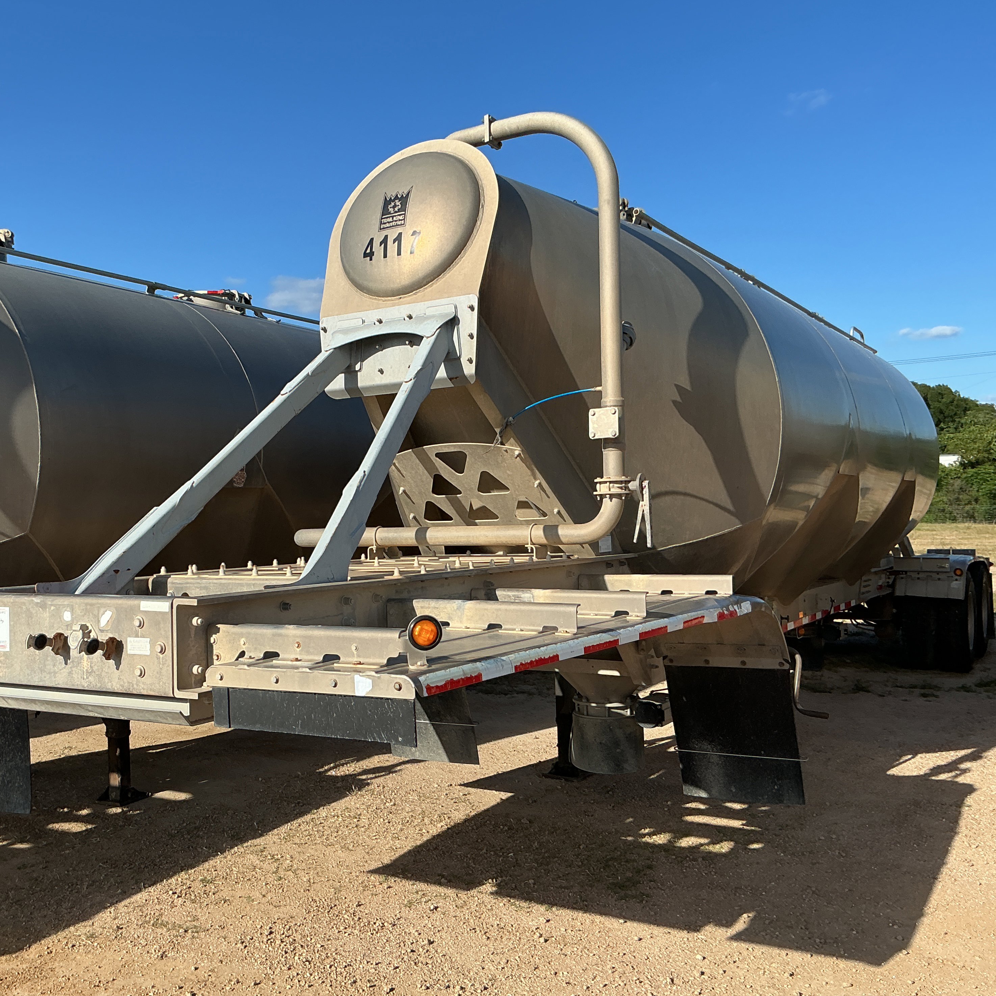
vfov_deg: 47.2
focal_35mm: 35
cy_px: 509
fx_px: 1139
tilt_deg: +0.1
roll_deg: +1.0
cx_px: 389
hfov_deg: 46.9
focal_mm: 3
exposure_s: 1/1577
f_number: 1.8
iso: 25
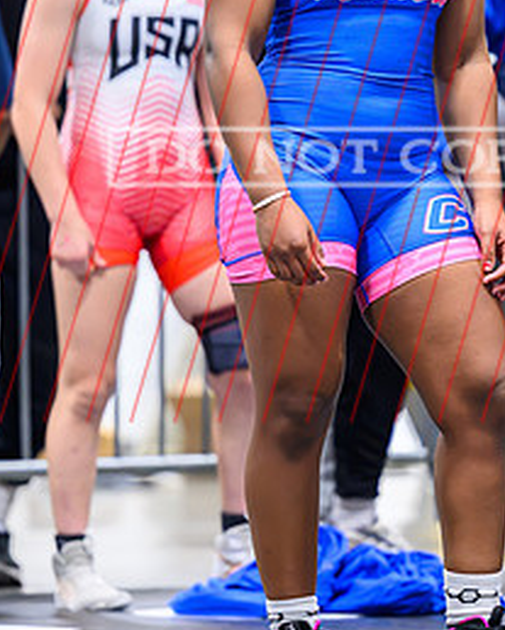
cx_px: 351
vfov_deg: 4.7
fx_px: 7590
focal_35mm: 407
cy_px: 127
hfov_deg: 3.8
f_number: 2.8
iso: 4000
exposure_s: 1/800
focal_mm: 150
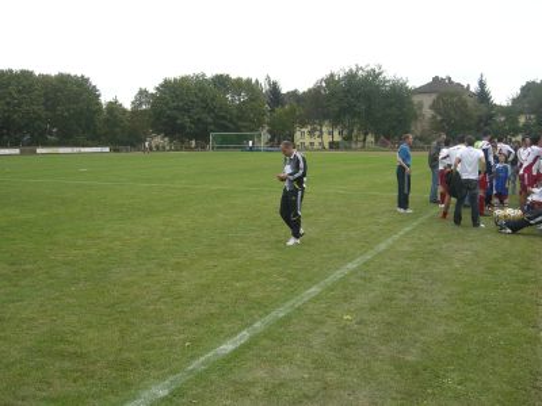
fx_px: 595
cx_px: 271
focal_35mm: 38
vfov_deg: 37.7
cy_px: 203
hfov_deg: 49.0
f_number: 2.8
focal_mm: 7.9
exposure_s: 1/200
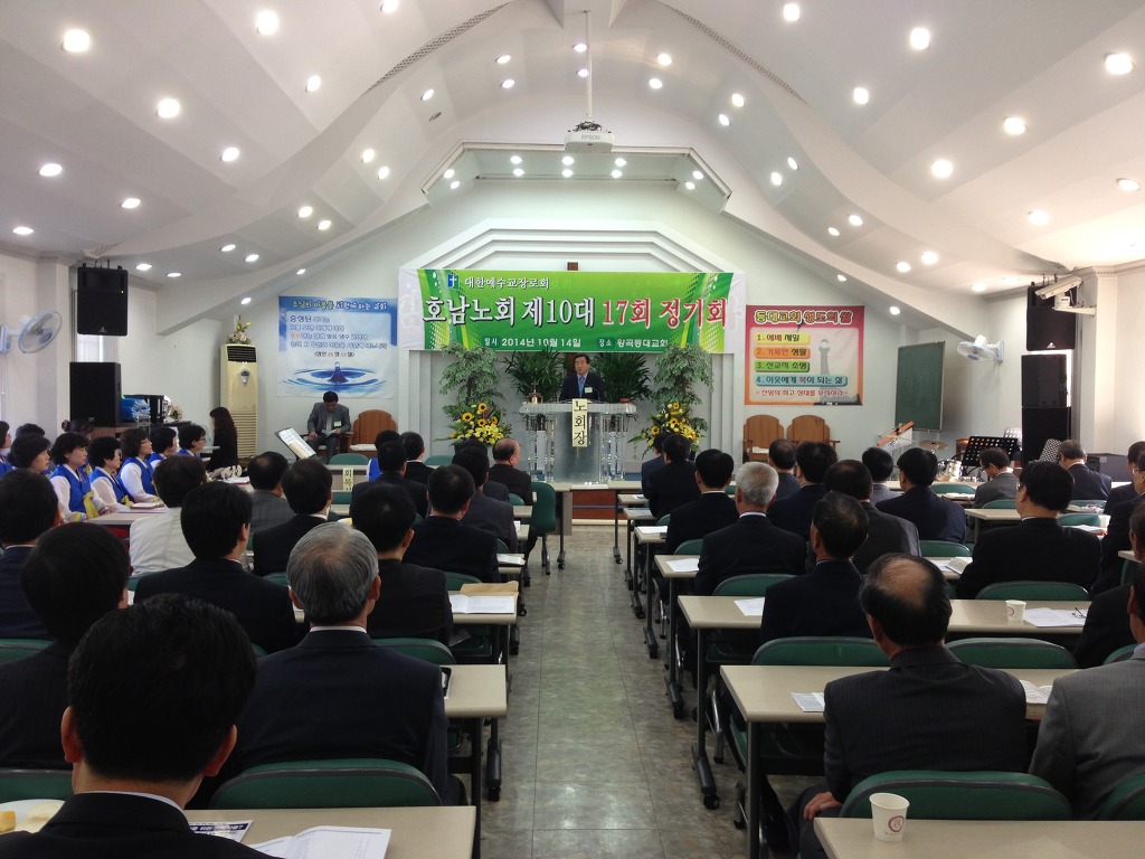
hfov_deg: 55.4
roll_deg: -2.1
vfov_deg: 42.9
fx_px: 1092
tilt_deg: +1.8
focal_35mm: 33
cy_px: 430
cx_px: 572
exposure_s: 1/20
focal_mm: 4.12
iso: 50
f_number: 2.4
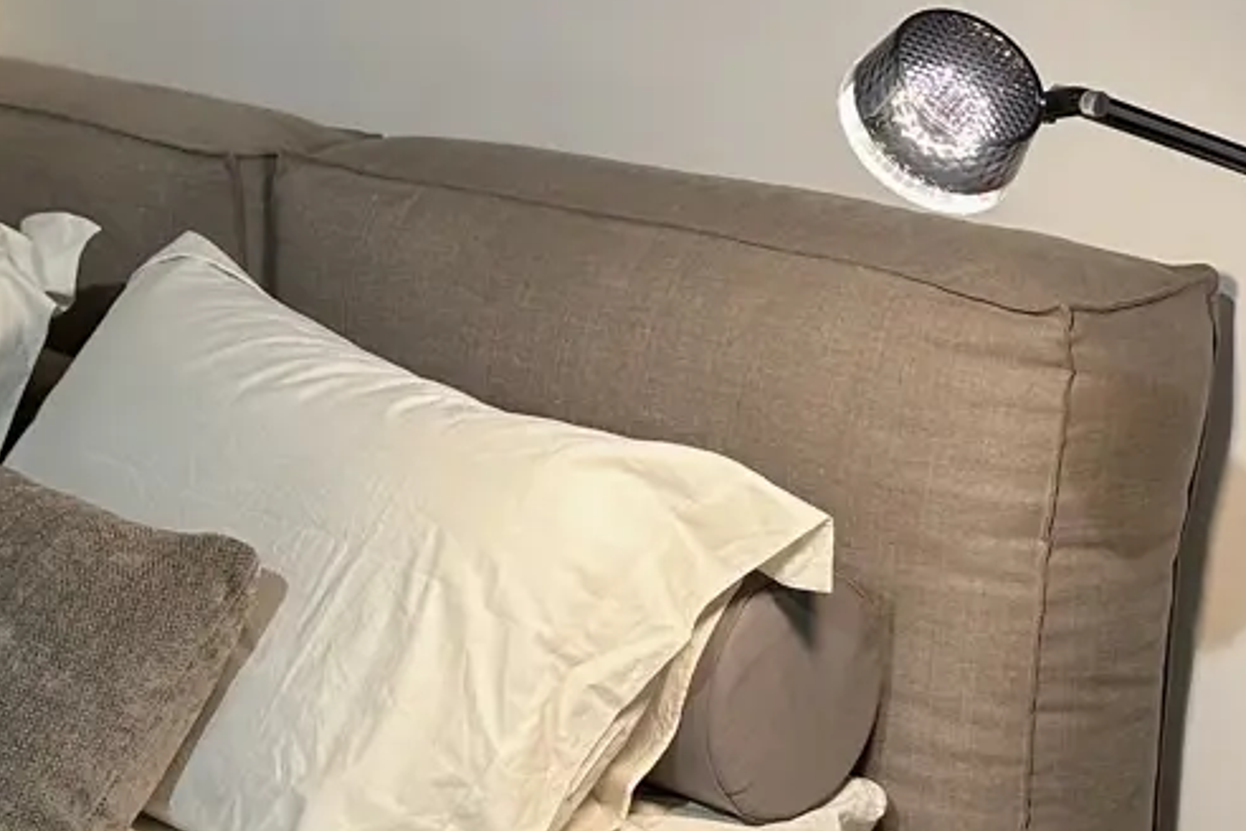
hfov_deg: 27.7
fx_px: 2526
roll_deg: +0.2
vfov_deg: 18.5
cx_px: 623
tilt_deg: -20.6
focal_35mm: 73
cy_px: 679
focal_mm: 6.86
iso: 125
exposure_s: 1/100
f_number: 1.78
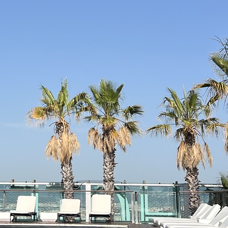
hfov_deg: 19.0
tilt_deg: +12.5
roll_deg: -0.4
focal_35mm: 90
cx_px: 35
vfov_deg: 19.1
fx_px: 671
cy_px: 43
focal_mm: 5.7
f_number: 1.5
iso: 50
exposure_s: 1/5587
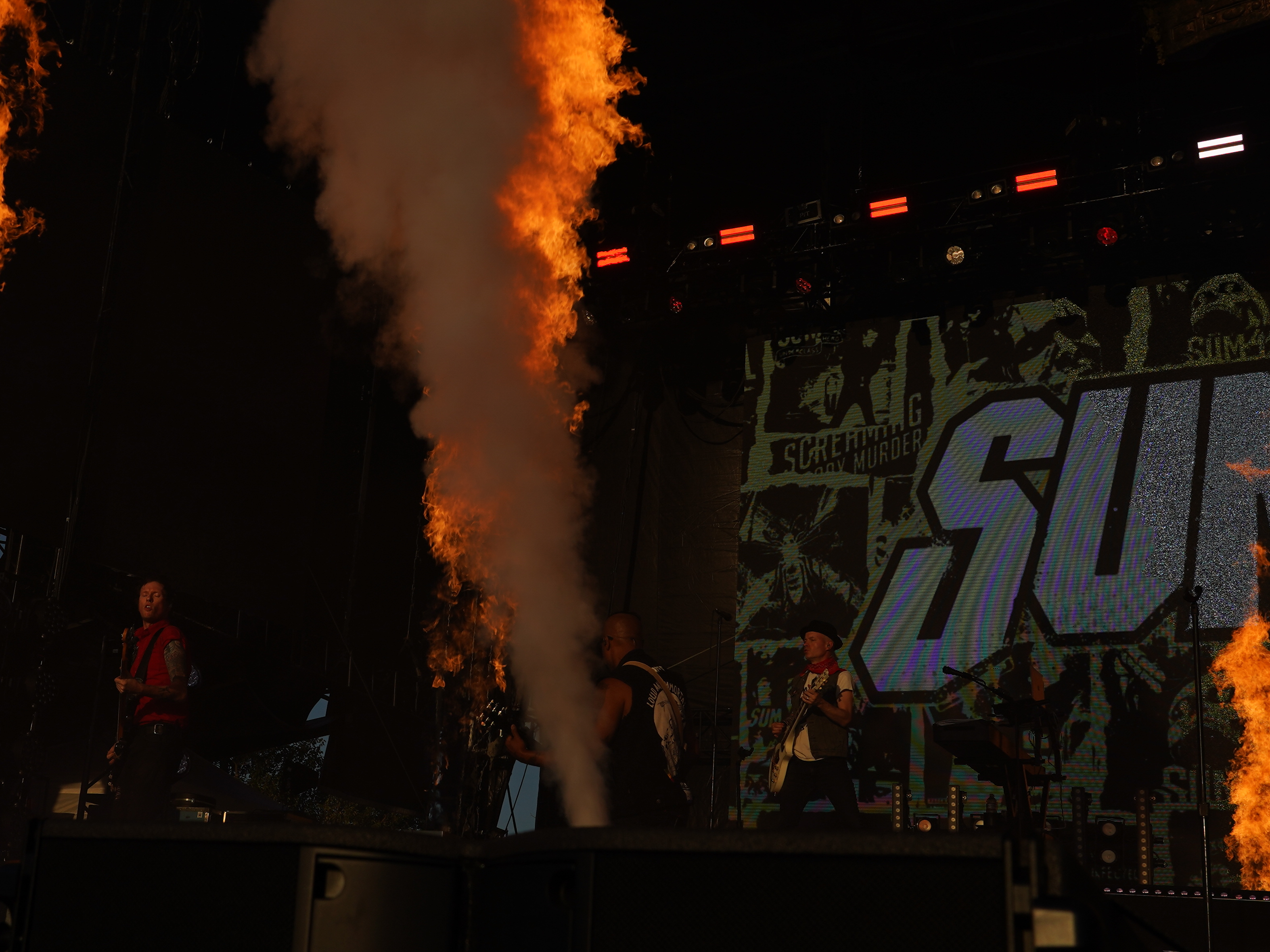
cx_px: 313
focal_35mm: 44
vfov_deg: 32.9
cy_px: 492
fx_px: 1614
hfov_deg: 41.6
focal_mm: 24
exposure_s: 1/1000
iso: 100
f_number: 8
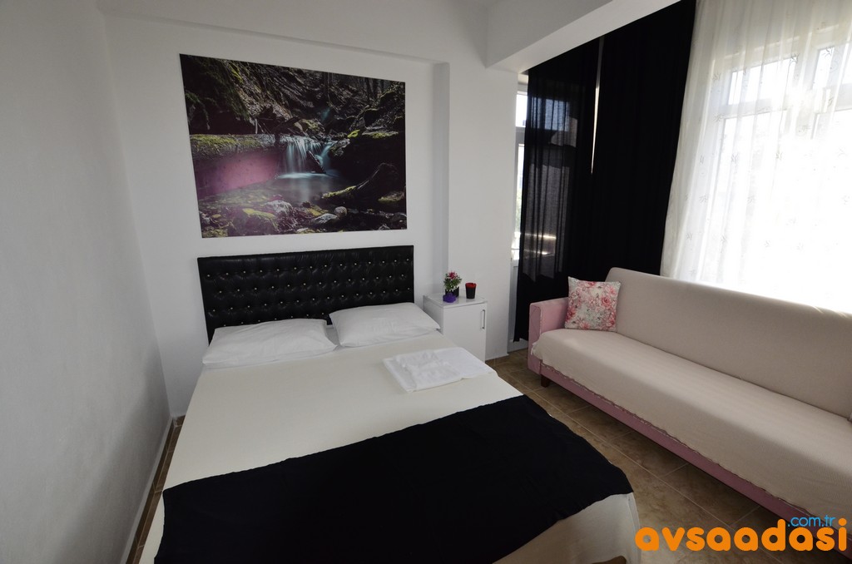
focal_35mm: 15
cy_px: 282
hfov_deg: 100.5
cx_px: 426
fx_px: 354
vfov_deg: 77.1
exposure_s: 1/200
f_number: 8
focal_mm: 10
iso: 1000
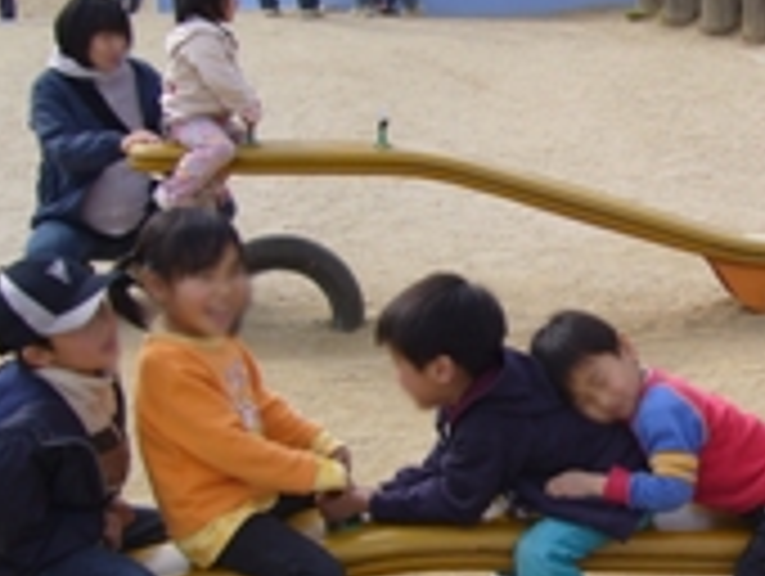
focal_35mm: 79
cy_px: 261
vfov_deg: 18.7
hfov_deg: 23.9
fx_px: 1748
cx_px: 711
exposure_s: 1/160
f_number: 5.6
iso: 80
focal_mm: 5.8
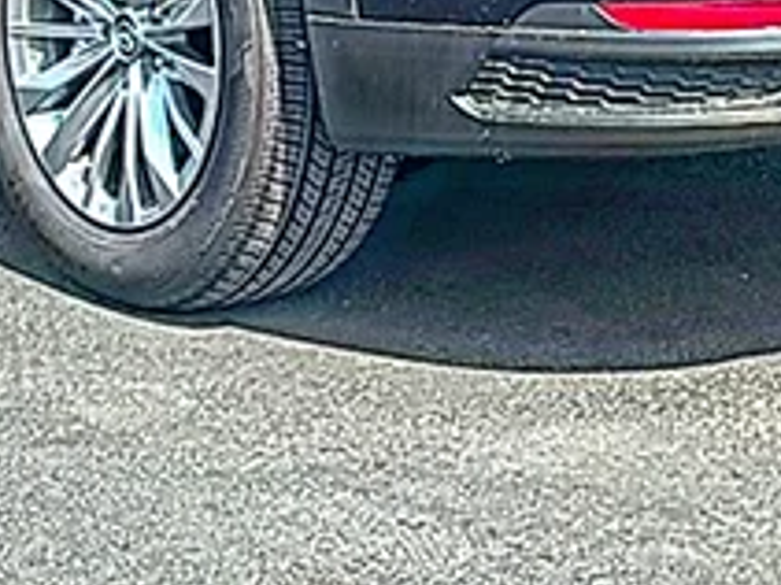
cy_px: -376
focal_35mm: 136
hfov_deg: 14.5
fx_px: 3067
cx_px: 370
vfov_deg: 10.4
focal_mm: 6.86
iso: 80
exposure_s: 1/2075
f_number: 1.78
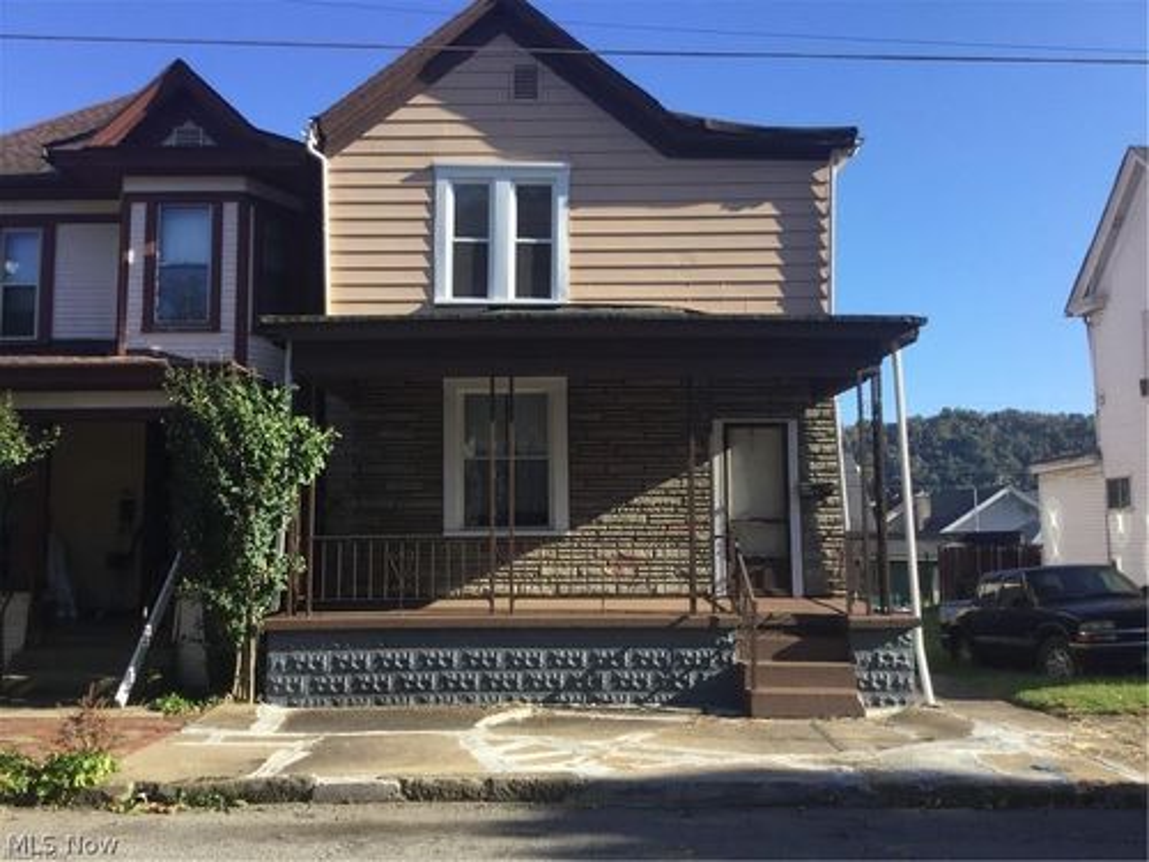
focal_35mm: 31
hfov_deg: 58.4
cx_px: 574
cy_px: 431
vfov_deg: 45.4
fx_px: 1029
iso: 25
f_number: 2.4
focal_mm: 3.3
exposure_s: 1/566
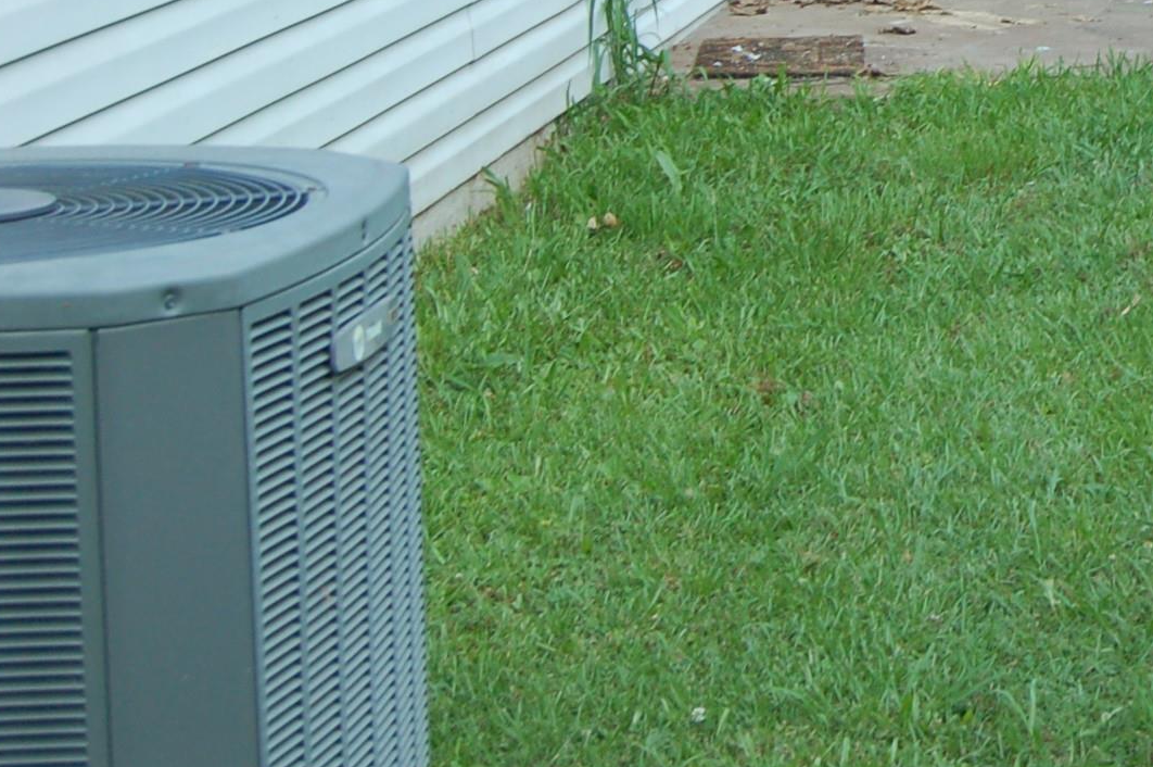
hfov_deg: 16.5
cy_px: -240
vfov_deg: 11.2
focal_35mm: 119
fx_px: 3808
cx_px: 1394
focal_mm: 28
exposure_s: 1/125
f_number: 5.6
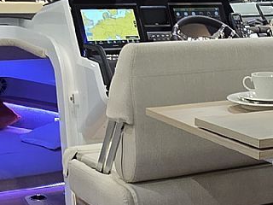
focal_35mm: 78
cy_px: 251
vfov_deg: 17.9
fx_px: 615
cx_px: 218
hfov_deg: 24.6
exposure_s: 1/51
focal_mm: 2.2
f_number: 2.2
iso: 100
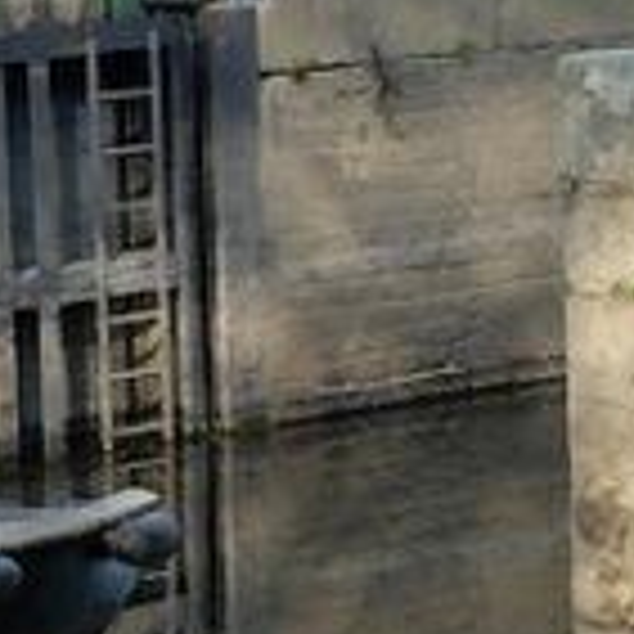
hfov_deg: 5.3
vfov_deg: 5.5
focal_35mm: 321
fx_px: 6652
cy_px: 265
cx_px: -674
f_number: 3.2
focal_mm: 25
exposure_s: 1/500
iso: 200
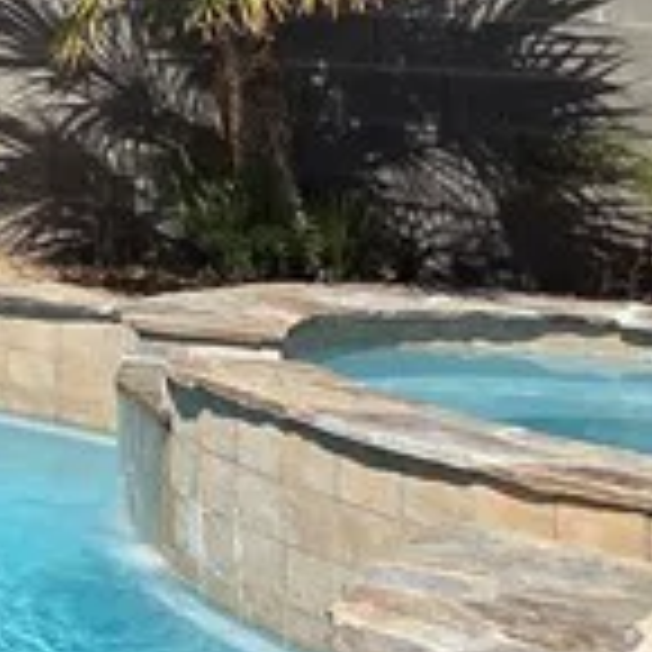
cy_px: -175
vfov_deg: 19.8
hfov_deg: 12.6
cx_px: -1142
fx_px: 1726
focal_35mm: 81
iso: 50
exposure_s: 1/2391
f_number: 2.2
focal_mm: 2.2
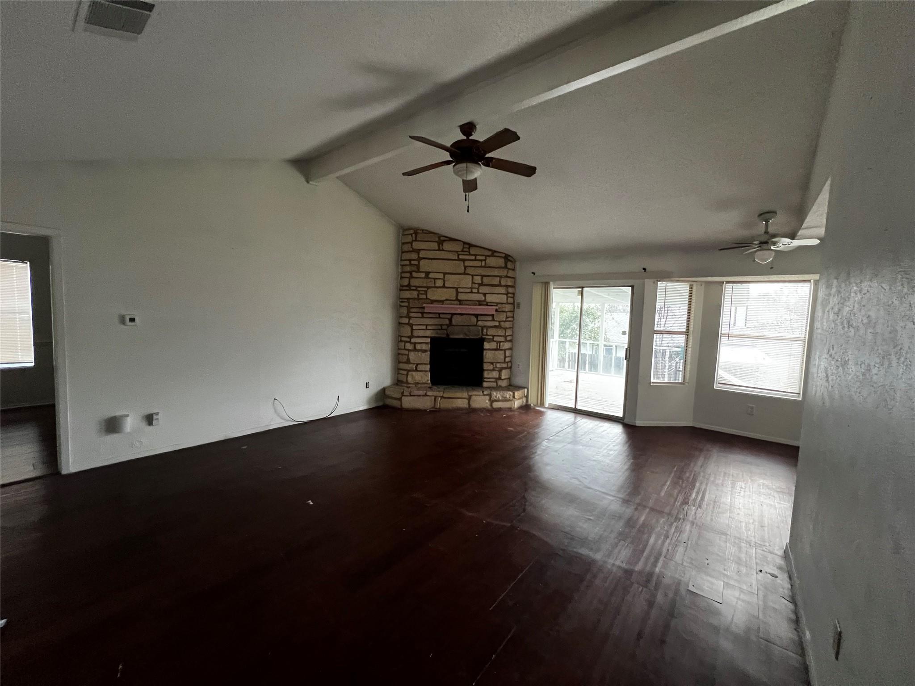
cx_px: 458
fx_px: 344
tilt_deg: -5.5
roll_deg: -1.4
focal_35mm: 13
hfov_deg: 106.2
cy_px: 343
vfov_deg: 89.9
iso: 500
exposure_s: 1/60
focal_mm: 1.57
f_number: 1.8
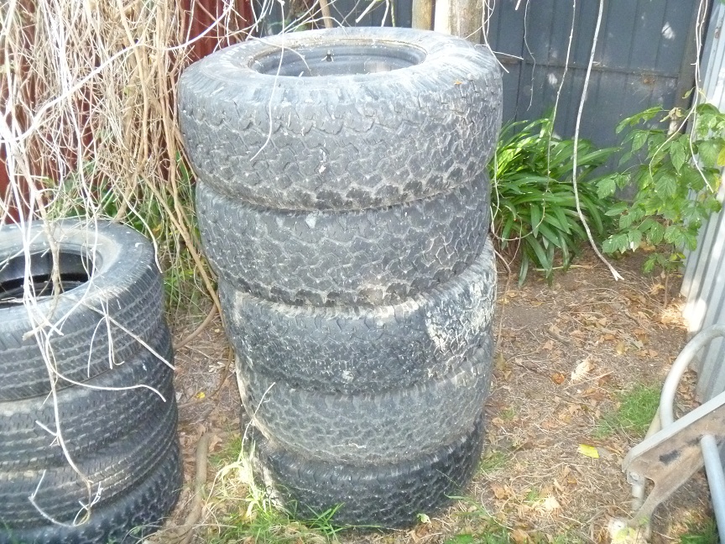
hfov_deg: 52.6
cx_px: 362
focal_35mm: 35
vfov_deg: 40.7
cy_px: 272
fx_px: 733
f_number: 3.5
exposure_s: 1/60
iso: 640
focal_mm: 6.3
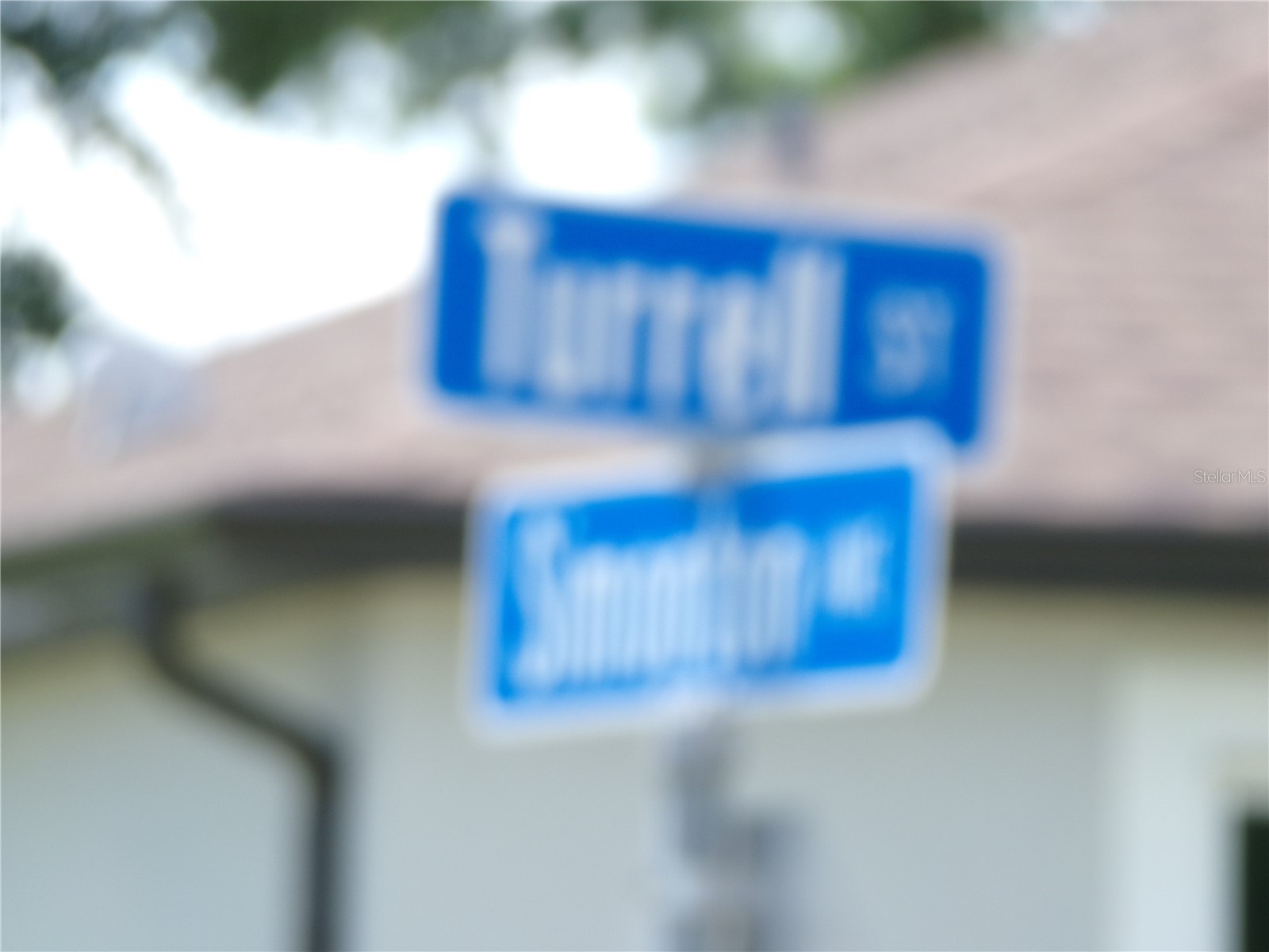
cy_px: 476
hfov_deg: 3.2
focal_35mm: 624
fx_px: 22875
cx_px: 634
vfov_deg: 2.4
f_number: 6.3
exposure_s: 1/140
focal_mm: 111.8
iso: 100
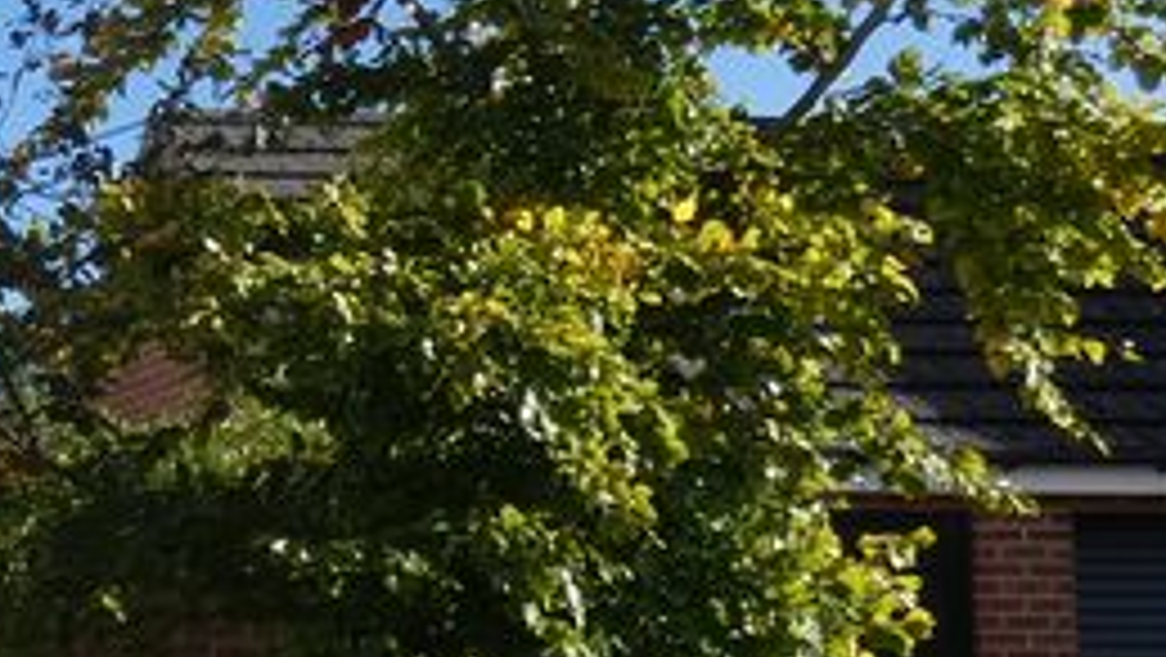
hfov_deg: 21.4
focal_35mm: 86
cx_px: -504
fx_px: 2660
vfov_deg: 14.0
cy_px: 468
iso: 80
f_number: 3.2
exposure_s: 1/800
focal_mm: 3.6
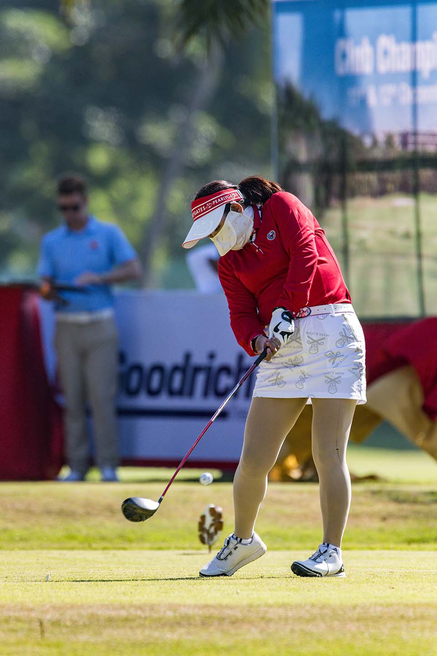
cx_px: 218
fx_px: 11834
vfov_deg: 3.2
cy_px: 328
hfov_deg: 2.1
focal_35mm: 650
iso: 2000
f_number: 8
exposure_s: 1/2500
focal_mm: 650
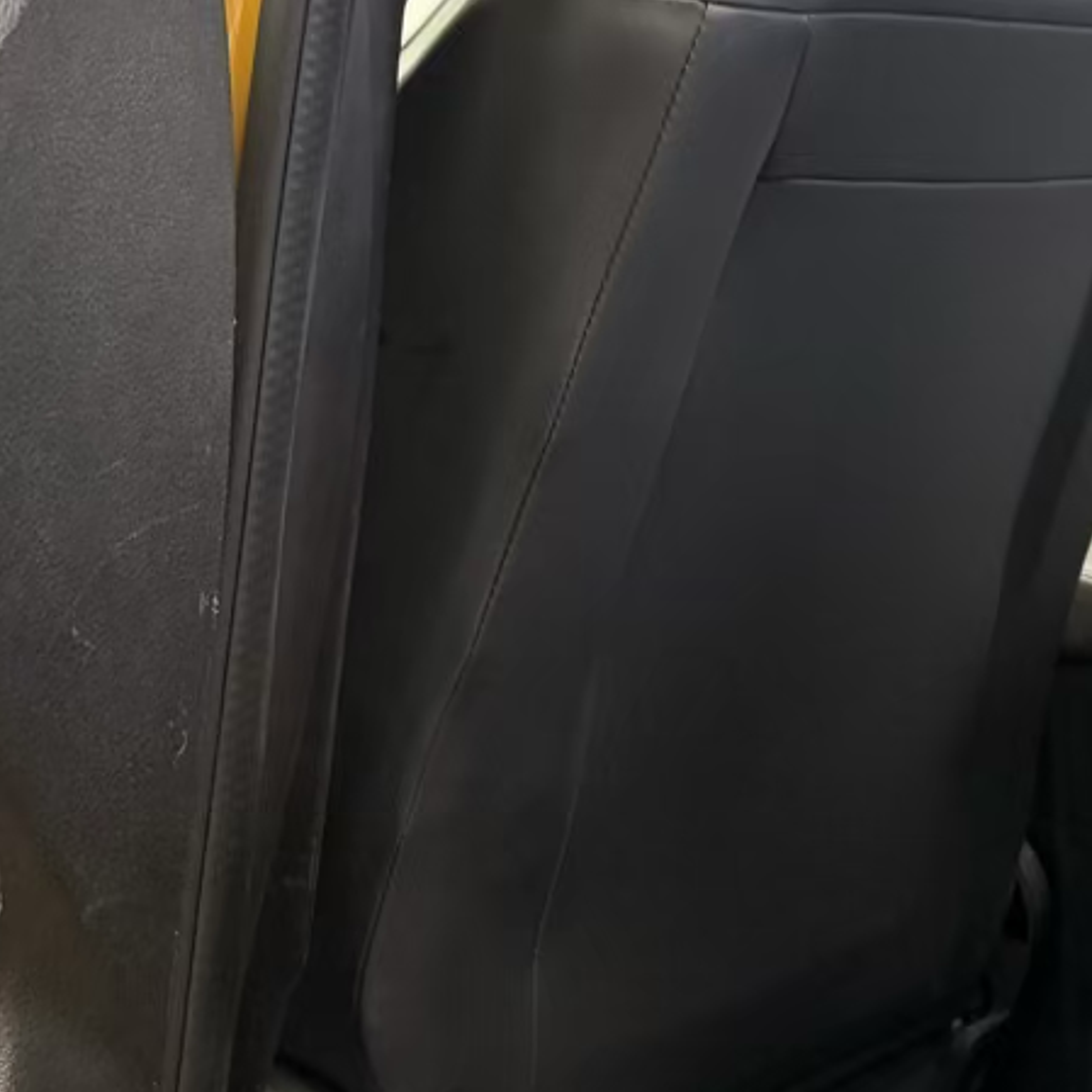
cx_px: 1030
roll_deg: +0.5
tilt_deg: -0.8
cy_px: 196
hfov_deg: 20.8
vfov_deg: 21.1
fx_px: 2891
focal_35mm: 81
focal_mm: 6.76
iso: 250
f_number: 1.78
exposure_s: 1/50
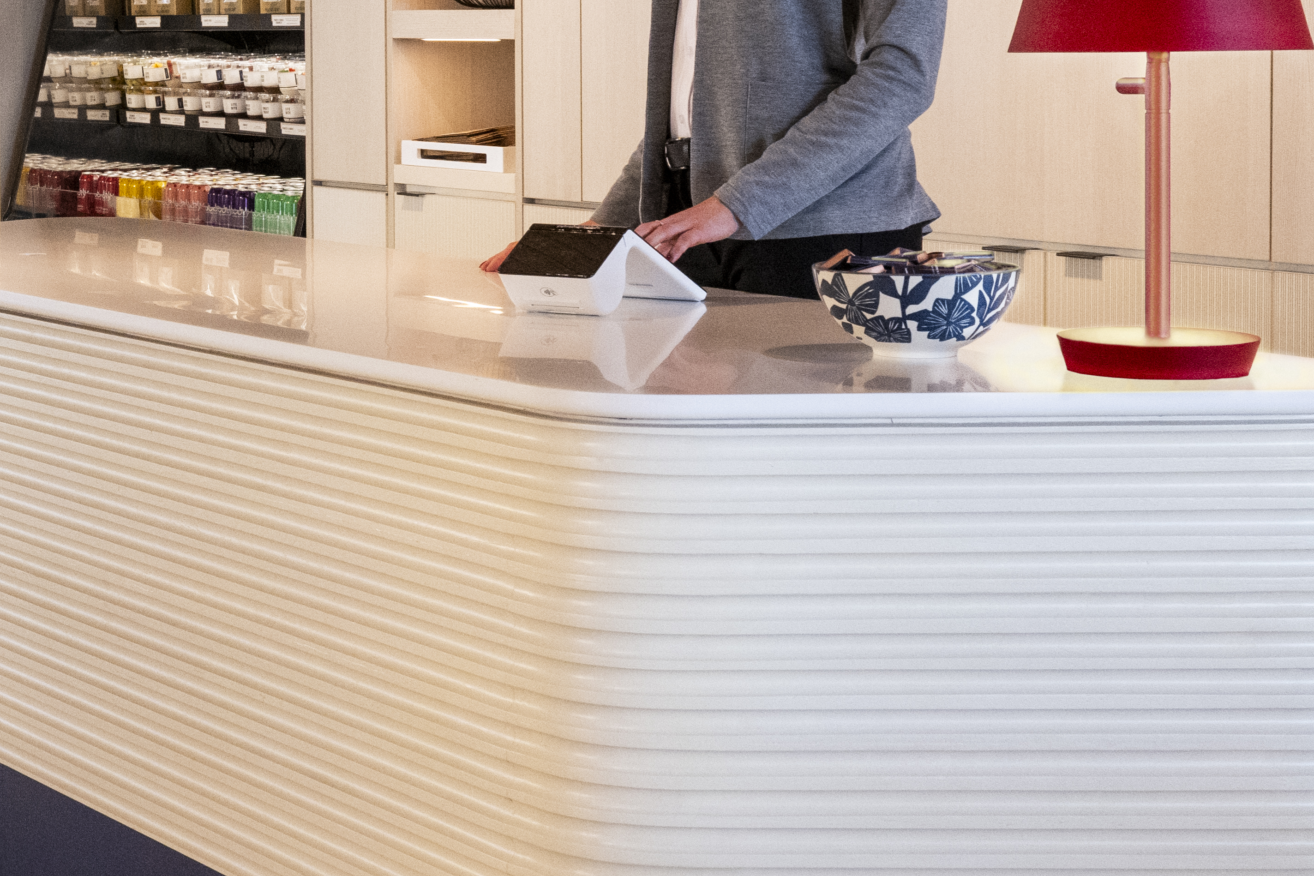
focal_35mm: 88
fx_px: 3228
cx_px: -163
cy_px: 173
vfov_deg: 15.4
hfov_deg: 21.7
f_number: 9
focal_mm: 30.5
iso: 3200
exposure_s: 1/100
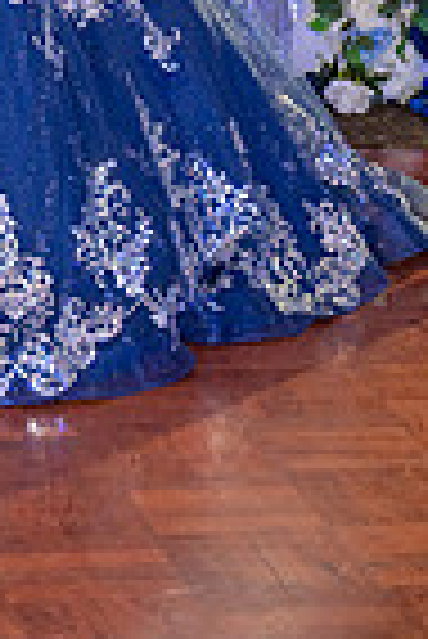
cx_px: -216
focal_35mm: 203
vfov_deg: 9.9
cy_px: -225
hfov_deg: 6.7
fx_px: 3611
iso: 1250
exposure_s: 1/200
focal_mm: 64
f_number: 2.8
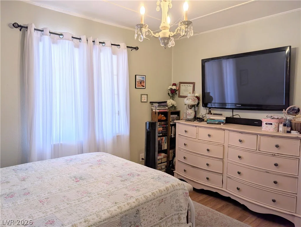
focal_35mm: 24
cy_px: 114
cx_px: 150
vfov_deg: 56.9
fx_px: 209
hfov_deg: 71.5
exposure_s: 1/37.6
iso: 20
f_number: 1.68
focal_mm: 6.9
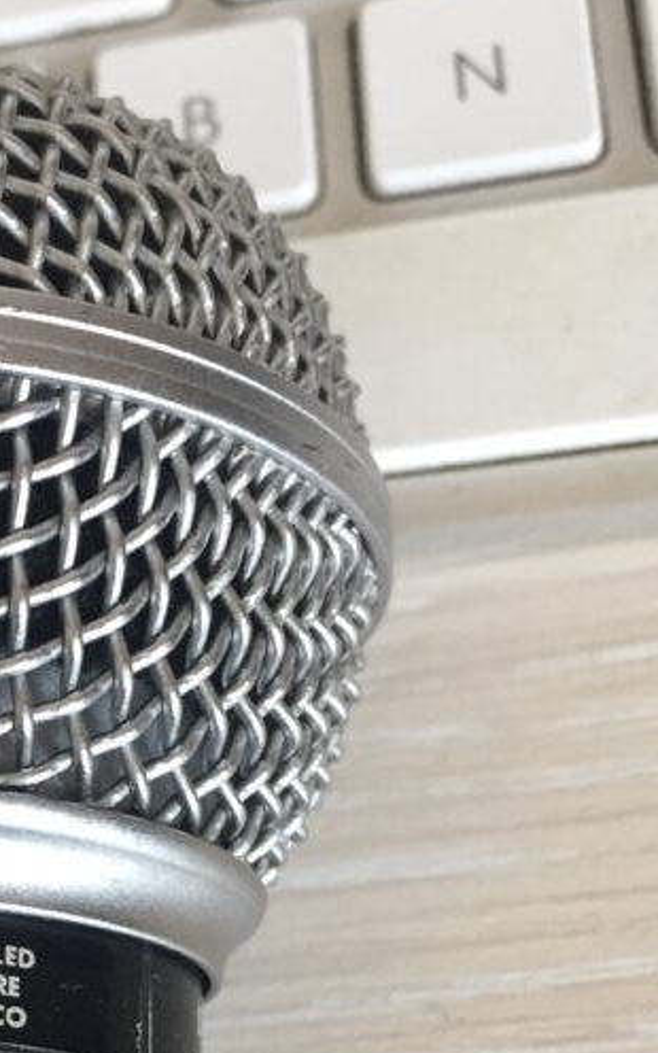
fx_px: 1779
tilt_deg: -62.9
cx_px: -123
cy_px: 873
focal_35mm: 62
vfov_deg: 31.9
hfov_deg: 19.7
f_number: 2.2
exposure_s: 1/33
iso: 80
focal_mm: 4.15
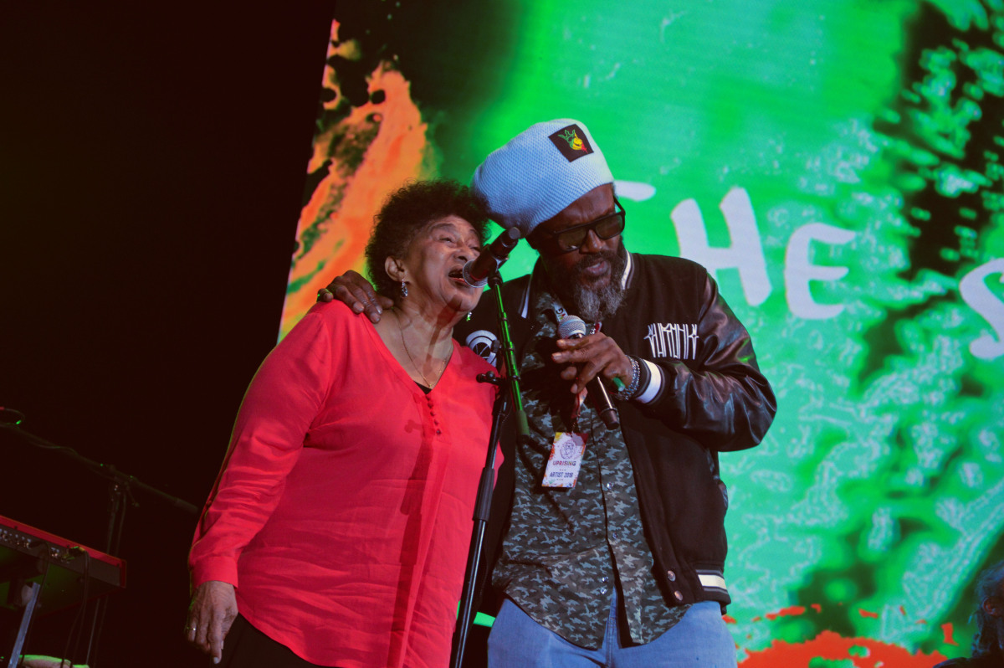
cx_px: 502
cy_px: 334
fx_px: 4096
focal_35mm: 147
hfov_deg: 14.0
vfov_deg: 9.3
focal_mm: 98
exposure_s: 1/125
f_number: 5.6
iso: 800
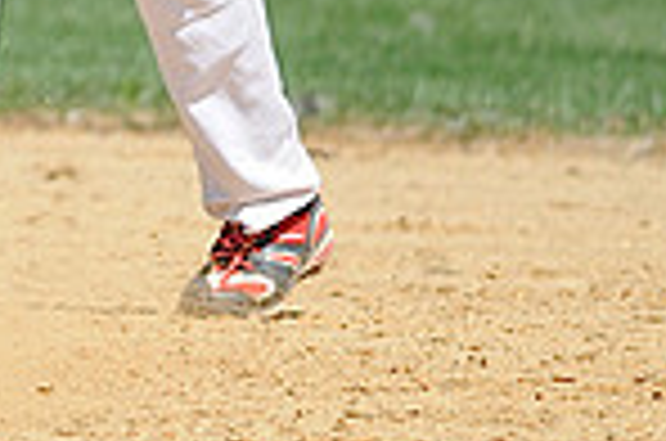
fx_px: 32619
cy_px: -394
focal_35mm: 1767
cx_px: -626
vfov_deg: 0.8
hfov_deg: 1.2
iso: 200
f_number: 4
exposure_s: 1/1600
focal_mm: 300
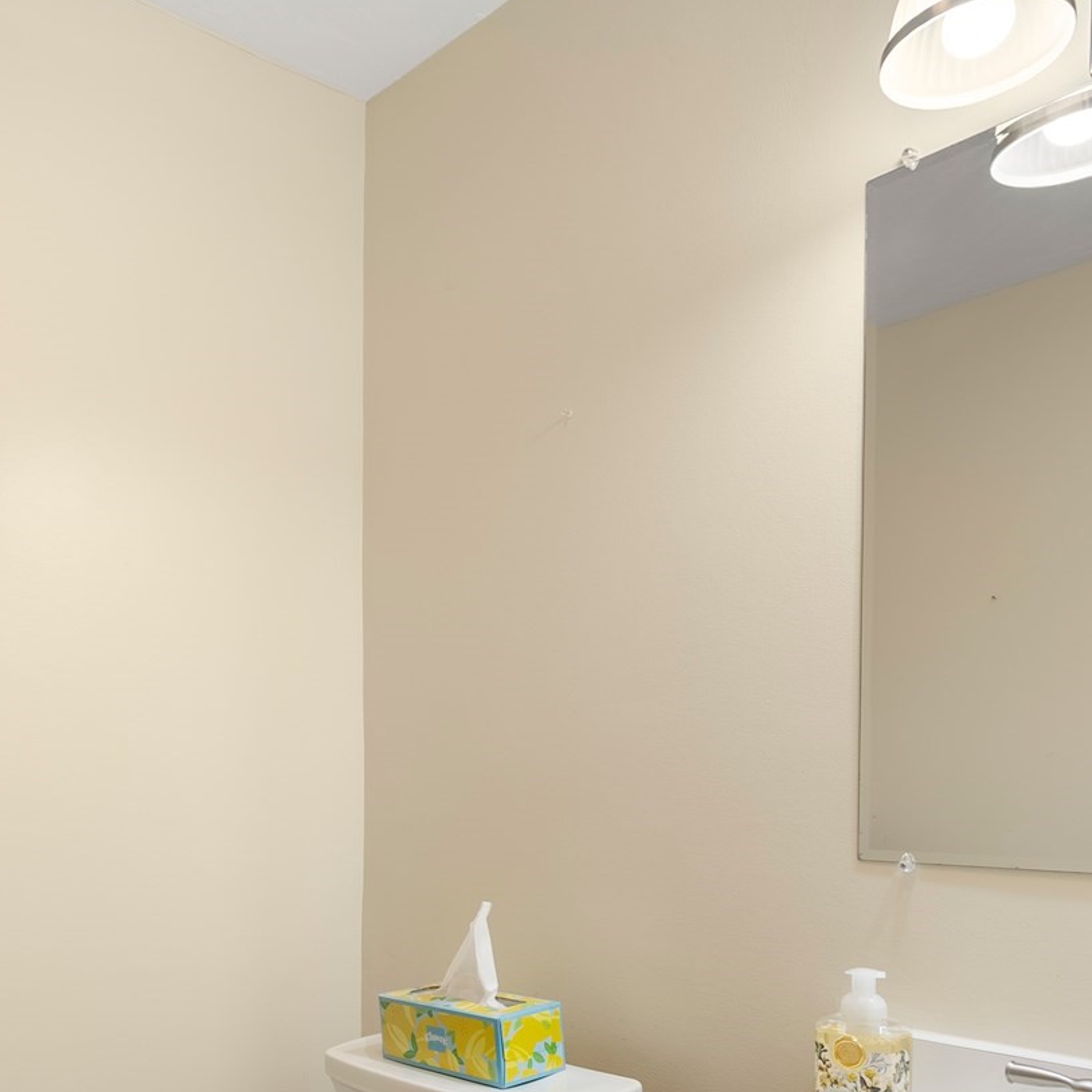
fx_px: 1071
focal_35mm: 30
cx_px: 310
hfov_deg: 52.3
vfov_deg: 52.1
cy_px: 798
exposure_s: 1/3
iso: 160
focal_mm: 14
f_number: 8
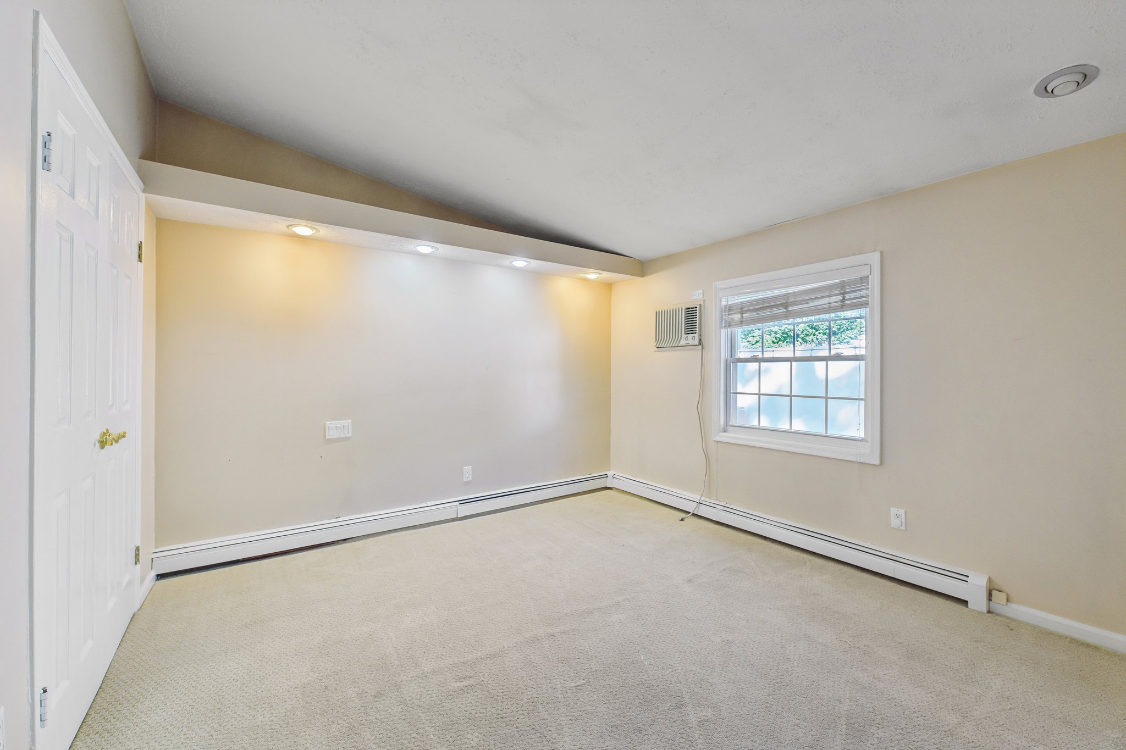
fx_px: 438
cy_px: 375
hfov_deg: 104.3
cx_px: 563
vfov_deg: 81.2
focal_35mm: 14
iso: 400
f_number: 8
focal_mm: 14
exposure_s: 1/50
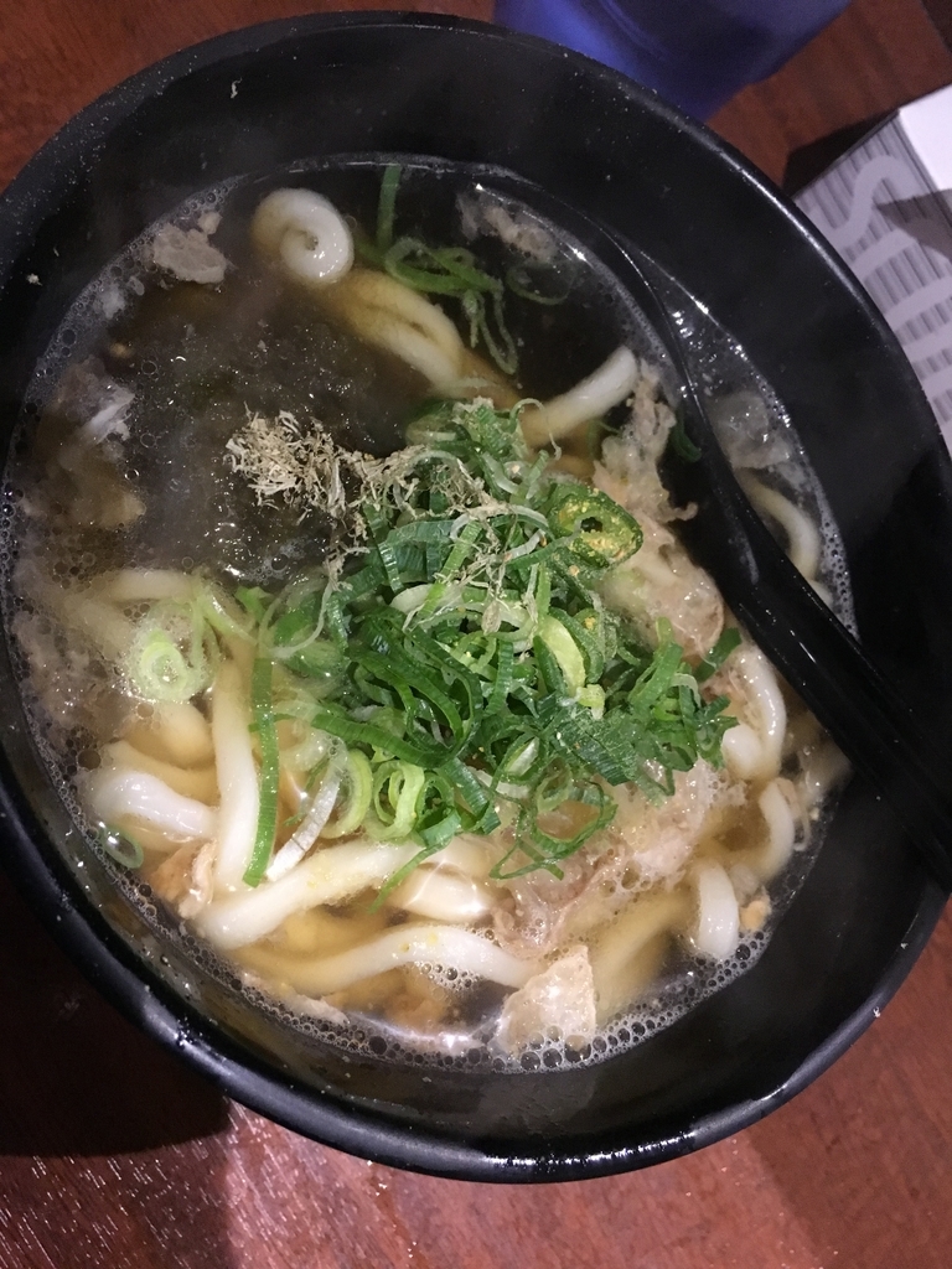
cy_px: 634
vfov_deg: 61.7
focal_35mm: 29
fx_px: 1063
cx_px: 476
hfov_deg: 48.2
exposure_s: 1/15
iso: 320
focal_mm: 4.15
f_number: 2.2
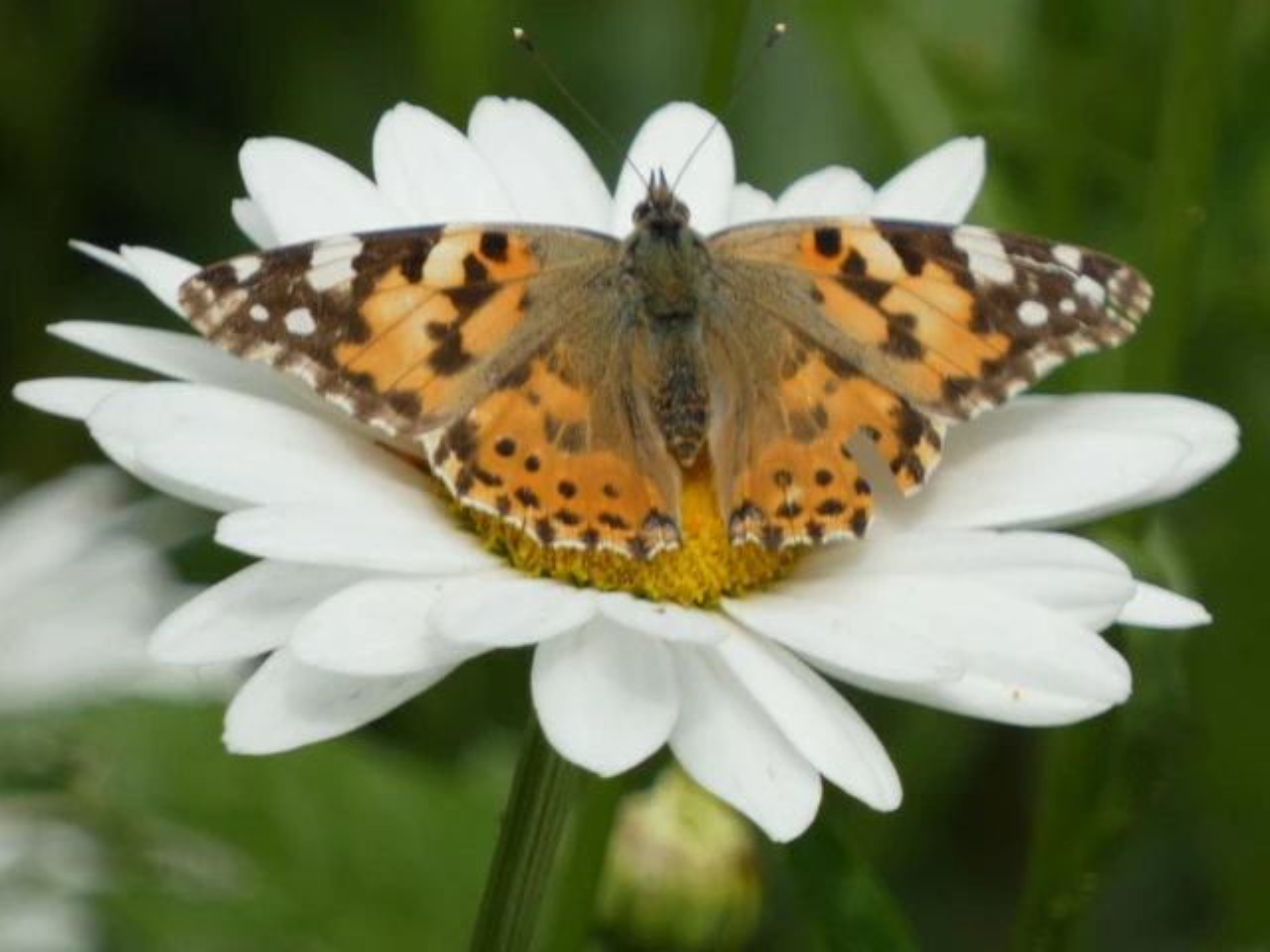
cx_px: 635
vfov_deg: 1.3
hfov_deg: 1.8
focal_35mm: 1110
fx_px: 40724
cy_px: 476
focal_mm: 198.9
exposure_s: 1/160
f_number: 5.7
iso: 80
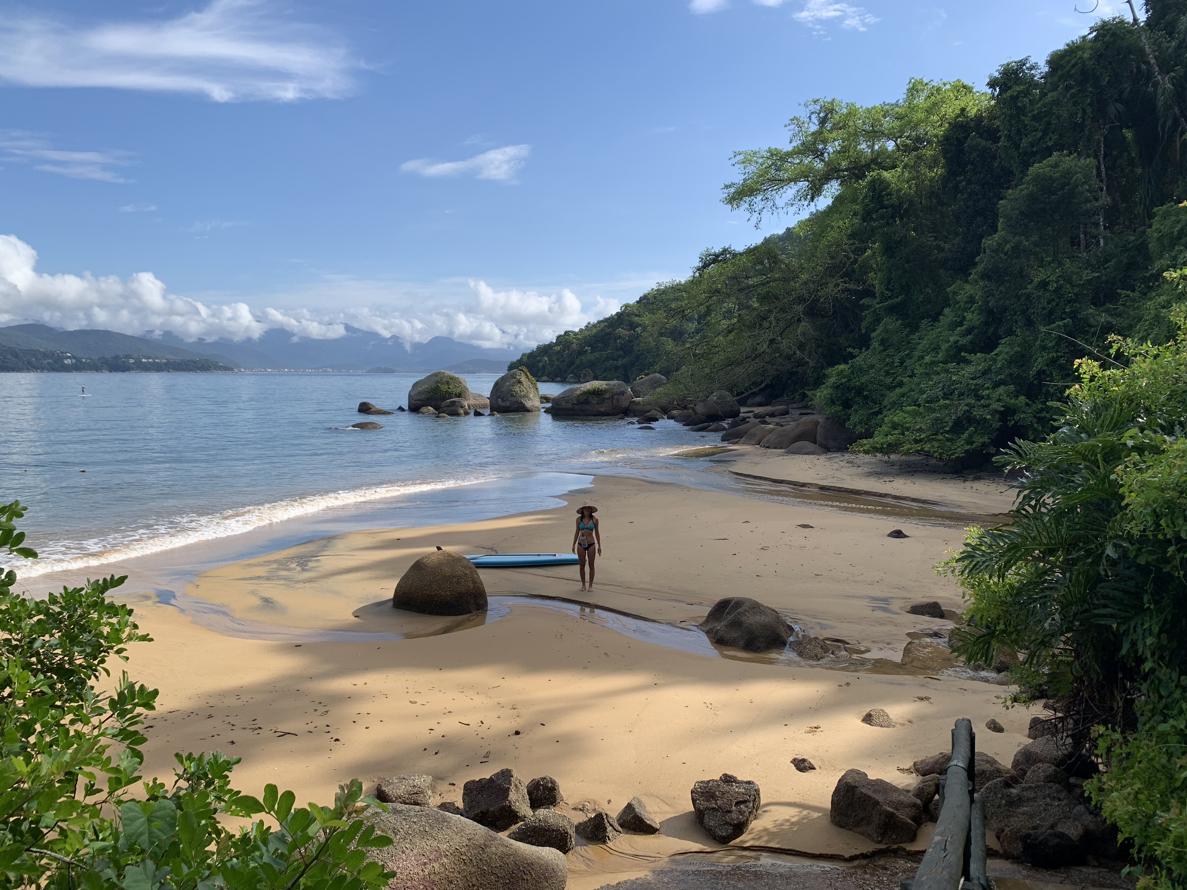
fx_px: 926
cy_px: 453
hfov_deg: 65.3
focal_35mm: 27
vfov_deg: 51.3
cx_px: 591
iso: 25
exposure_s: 1/2309
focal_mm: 4.25
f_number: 1.8
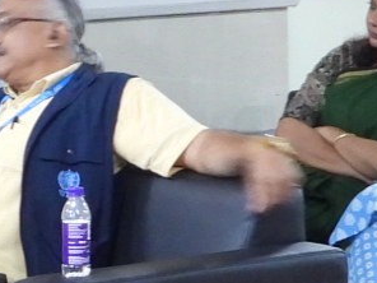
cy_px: 256
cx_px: -290
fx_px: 2930
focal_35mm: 269
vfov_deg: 5.5
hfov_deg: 7.2
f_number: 3.2
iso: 400
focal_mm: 6.3
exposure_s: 1/10
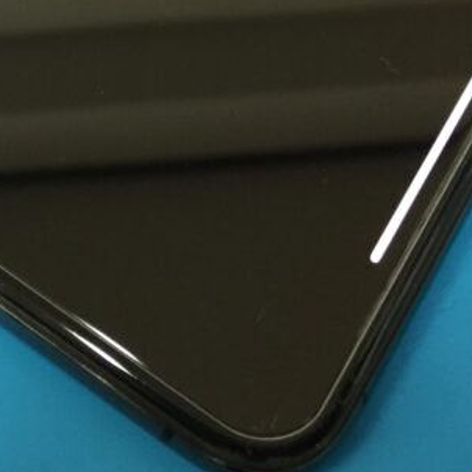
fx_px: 1342
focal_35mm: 87
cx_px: -134
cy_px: -94
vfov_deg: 18.9
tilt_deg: -63.1
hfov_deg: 18.6
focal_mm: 4.15
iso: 80
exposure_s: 1/17
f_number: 2.2
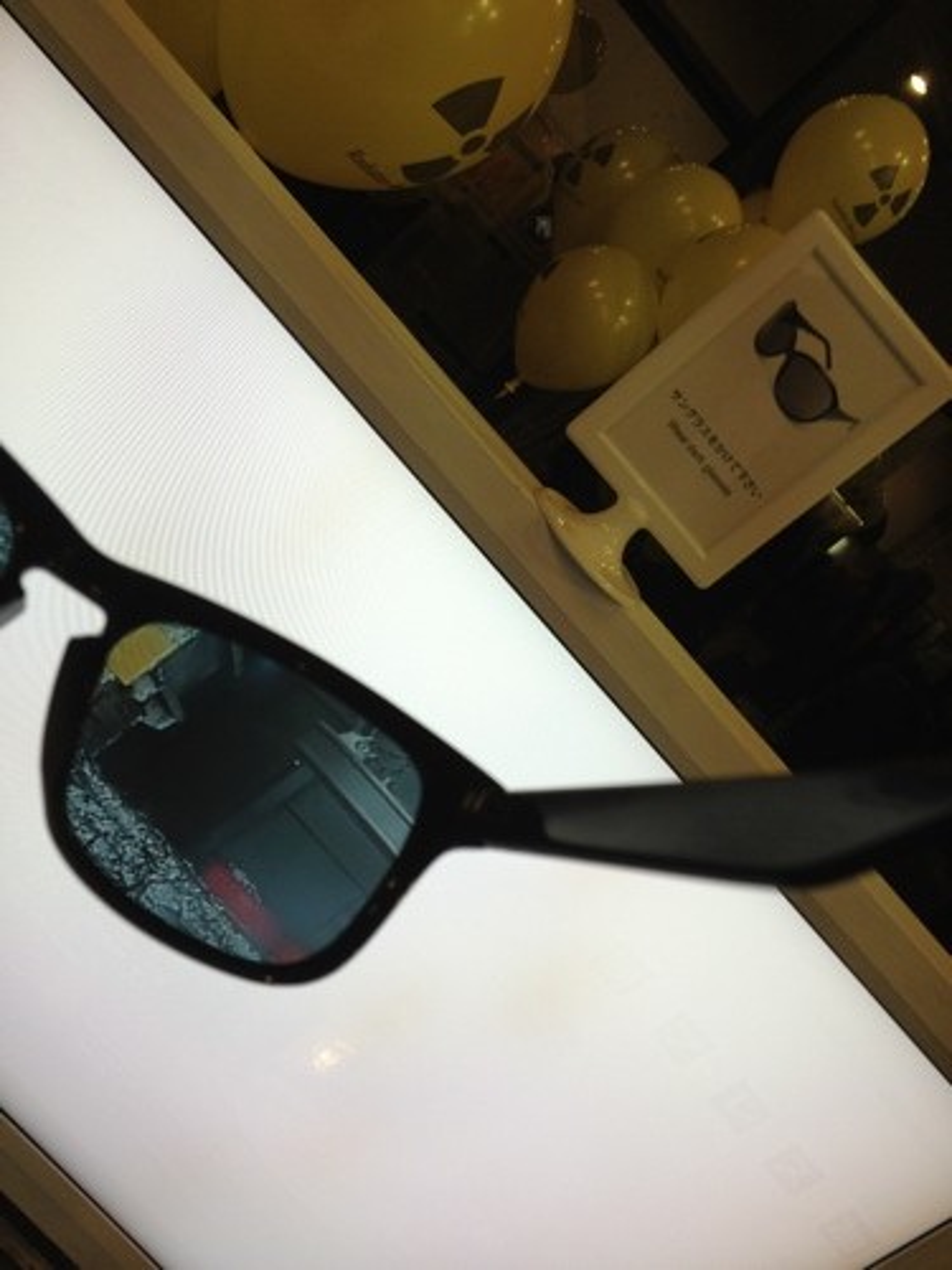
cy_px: 635
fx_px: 1283
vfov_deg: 52.6
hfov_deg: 40.7
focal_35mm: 35
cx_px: 476
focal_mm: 4.28
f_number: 2.4
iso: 64
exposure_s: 1/60
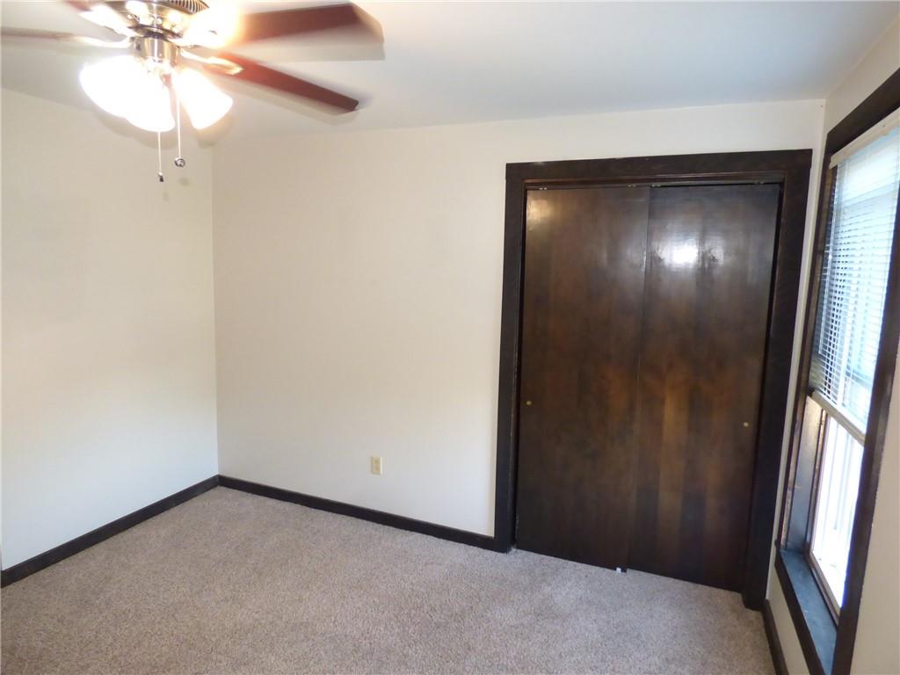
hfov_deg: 81.7
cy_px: 338
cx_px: 450
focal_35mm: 20
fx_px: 520
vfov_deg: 66.0
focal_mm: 3.58
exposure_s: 1/60
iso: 640
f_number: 2.8
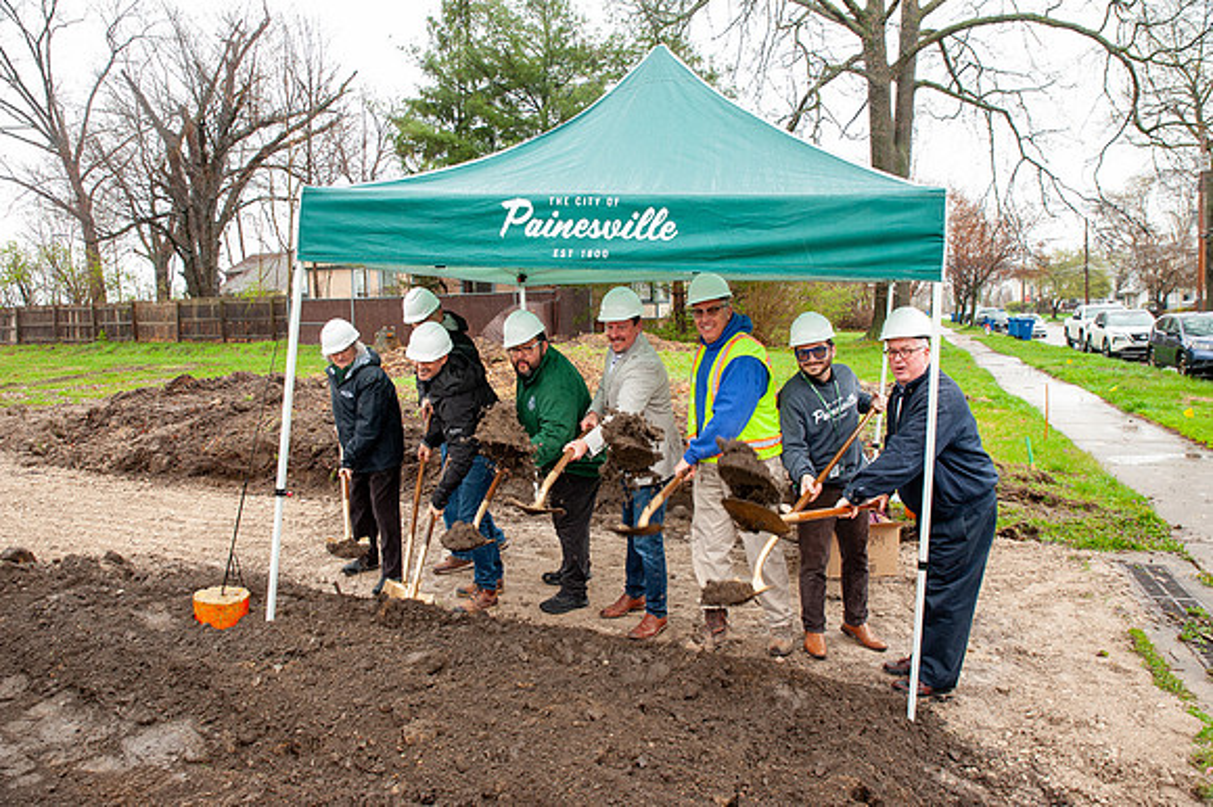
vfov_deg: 53.1
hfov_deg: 73.8
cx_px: 606
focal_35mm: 24
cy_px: 404
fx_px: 808
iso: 800
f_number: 6.3
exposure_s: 1/125
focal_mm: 24
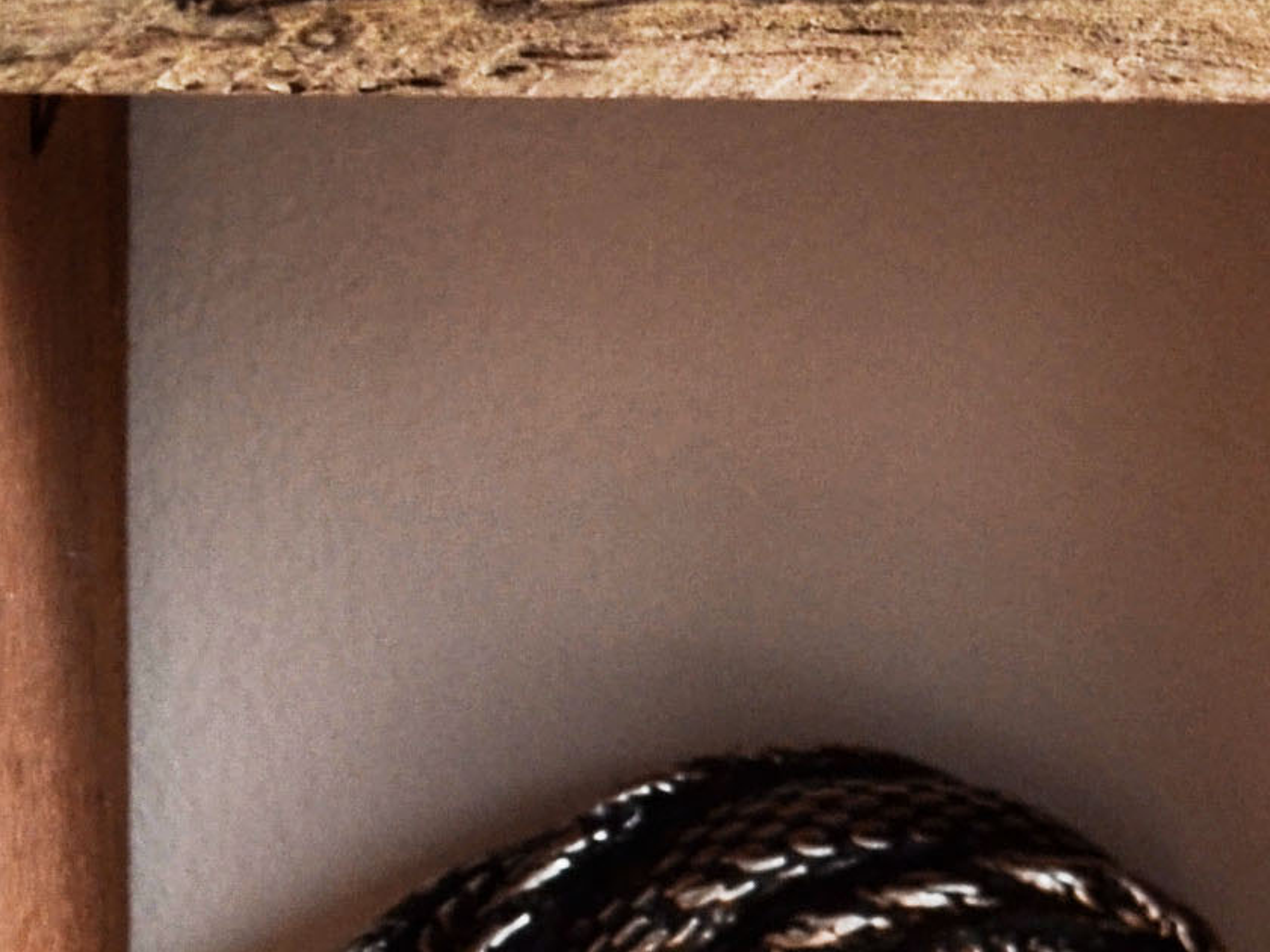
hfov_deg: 10.2
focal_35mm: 174
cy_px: 106
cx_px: 2842
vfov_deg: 8.5
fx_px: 6384
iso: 100
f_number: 5.6
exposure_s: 1/125
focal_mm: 22
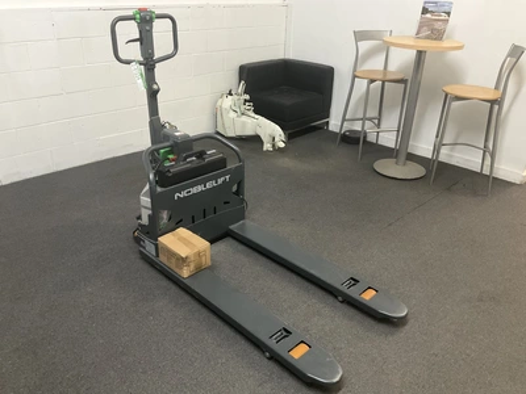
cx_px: 263
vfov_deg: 48.2
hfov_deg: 61.7
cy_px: 197
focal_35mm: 29
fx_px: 441
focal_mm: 3
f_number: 1.8
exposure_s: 1/40
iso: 250
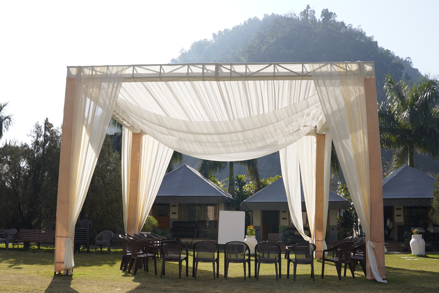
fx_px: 451
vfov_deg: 35.9
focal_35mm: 37
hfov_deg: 51.9
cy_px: 150
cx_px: 222
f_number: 10
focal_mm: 24
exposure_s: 1/160
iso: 160
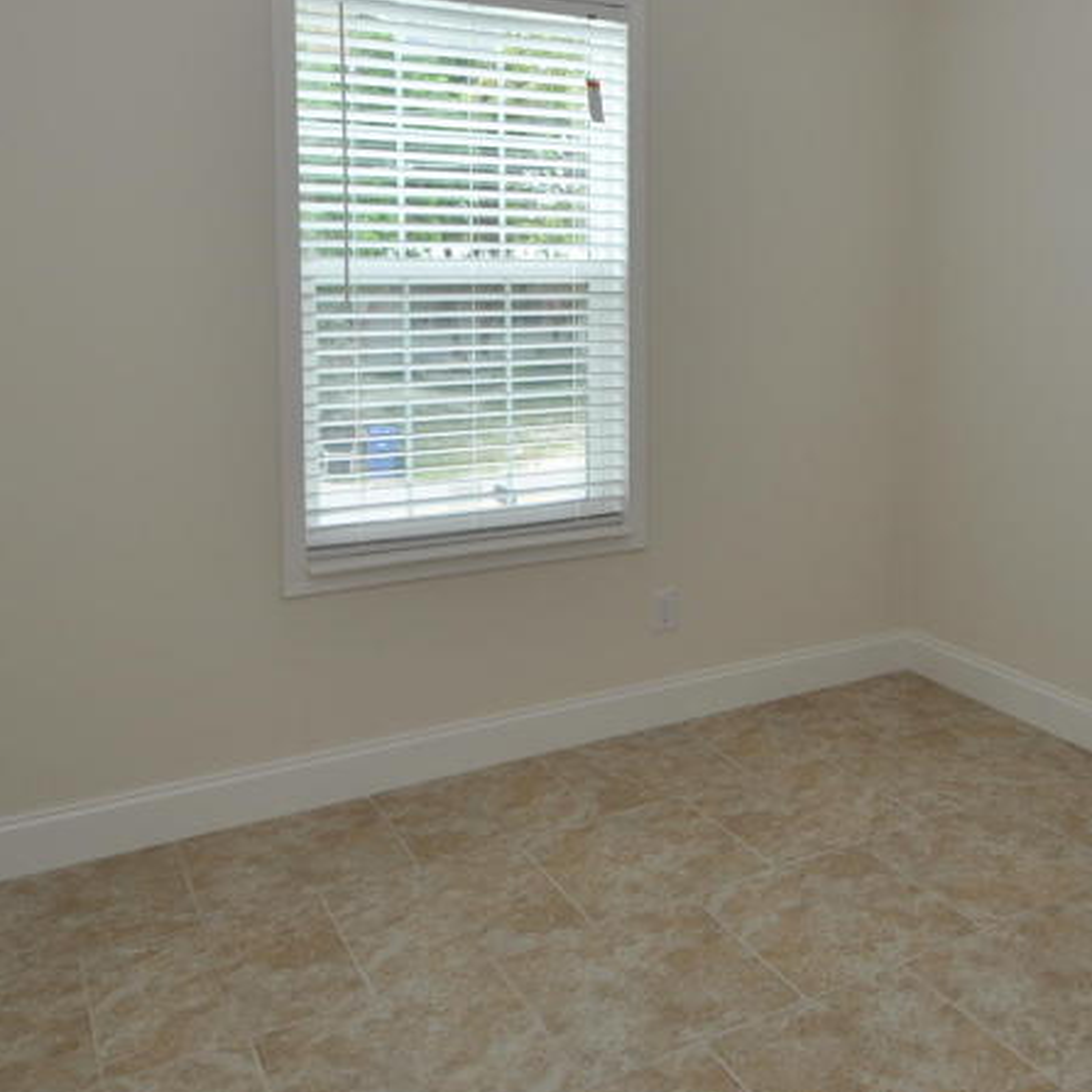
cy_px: 345
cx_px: 825
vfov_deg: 48.7
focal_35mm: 33
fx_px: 1178
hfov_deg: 47.8
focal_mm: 10
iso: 200
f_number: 4.5
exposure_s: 1/80
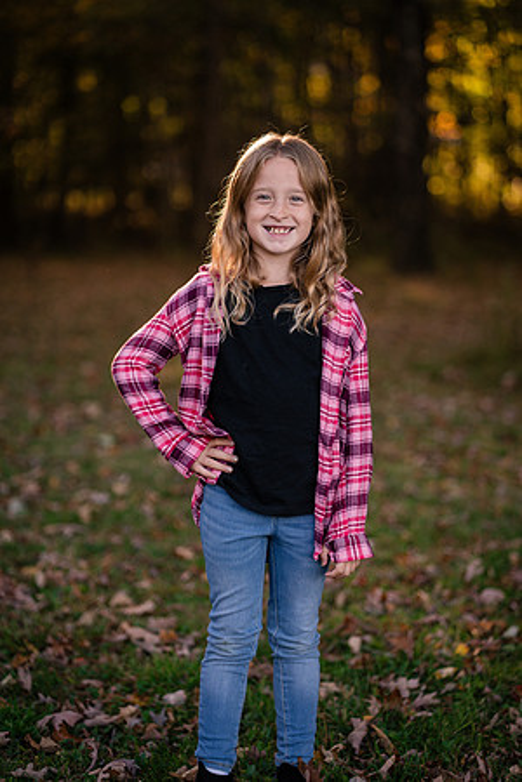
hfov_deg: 16.1
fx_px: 1849
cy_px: 391
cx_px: 261
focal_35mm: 85
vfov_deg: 23.9
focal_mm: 85
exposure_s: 1/1000
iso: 320
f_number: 2.2
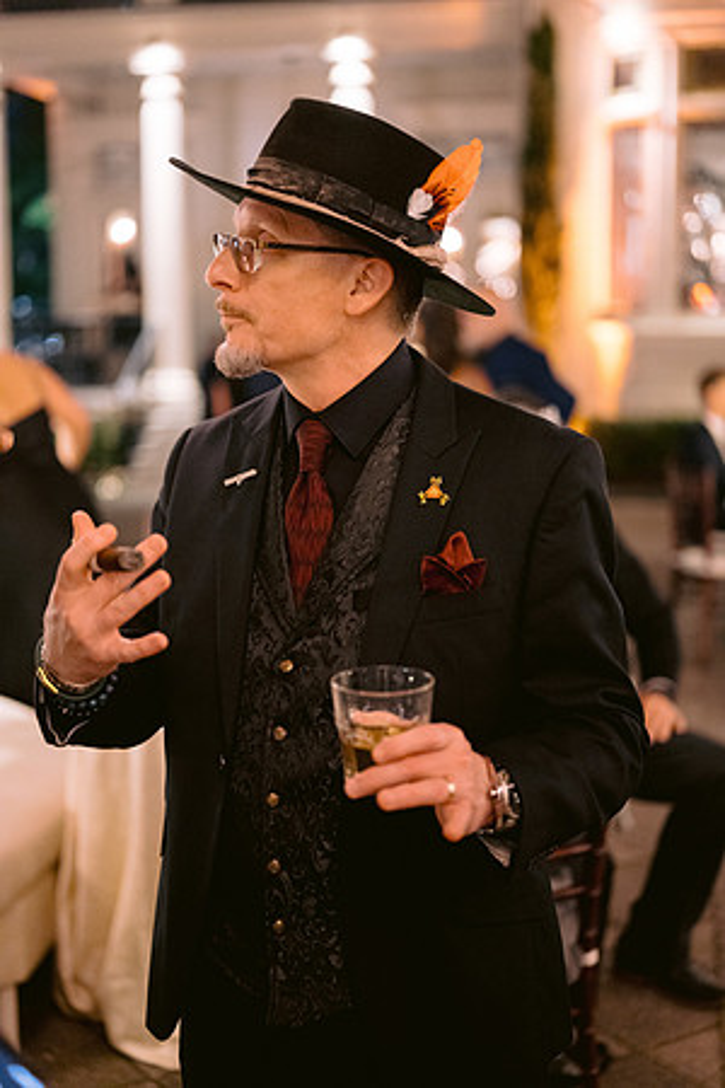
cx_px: 362
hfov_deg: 27.0
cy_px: 544
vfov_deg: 39.6
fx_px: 1510
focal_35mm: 50
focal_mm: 50
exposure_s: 1/30
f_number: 1.8
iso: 2000
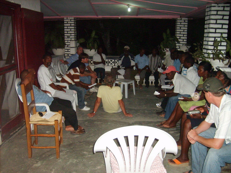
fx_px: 234
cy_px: 86
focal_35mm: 35
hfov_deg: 52.6
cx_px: 116
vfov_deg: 40.7
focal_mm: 5.8
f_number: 2.8
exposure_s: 1/45
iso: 240
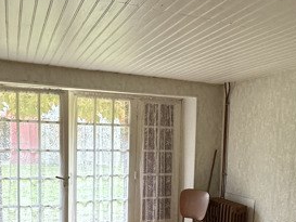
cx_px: 171
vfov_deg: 34.3
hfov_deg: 45.6
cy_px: 170
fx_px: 351
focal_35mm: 41
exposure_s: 1/100
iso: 250
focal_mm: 2.22
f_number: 2.2
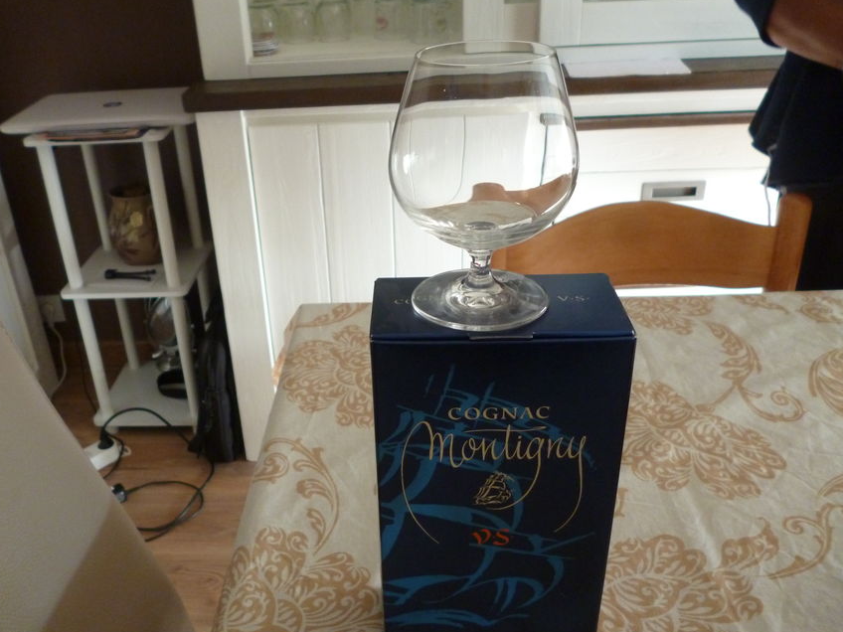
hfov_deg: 55.1
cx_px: 354
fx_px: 804
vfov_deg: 42.9
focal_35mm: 33
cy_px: 344
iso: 400
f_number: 3.1
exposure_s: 1/50
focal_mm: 5
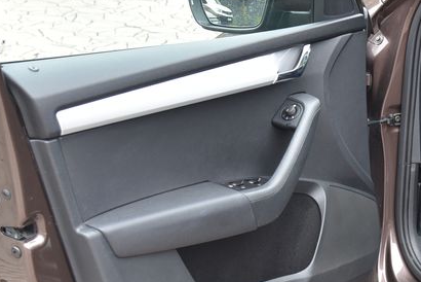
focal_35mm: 80
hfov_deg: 24.7
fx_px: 936
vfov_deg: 17.1
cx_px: 373
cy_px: 116
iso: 500
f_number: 5
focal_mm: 32
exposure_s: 1/100
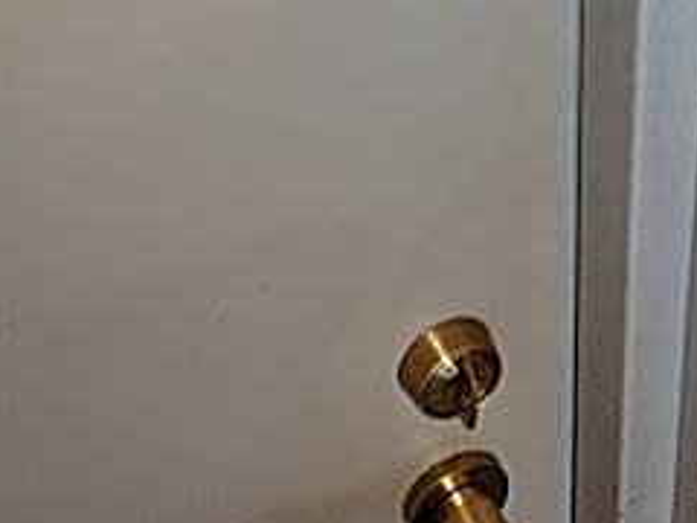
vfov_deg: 20.1
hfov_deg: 26.6
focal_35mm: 72
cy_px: 67
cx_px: 531
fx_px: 1450
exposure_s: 1/60
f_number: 2.2
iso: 242
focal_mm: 3.46
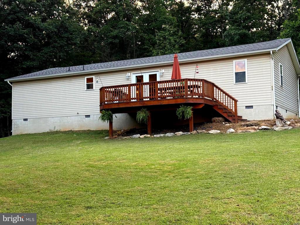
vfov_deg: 30.3
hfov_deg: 39.7
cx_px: 150
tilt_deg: +4.6
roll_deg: +0.8
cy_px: 112
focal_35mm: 48
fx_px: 416
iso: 160
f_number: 1.78
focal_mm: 6.76
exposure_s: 1/166
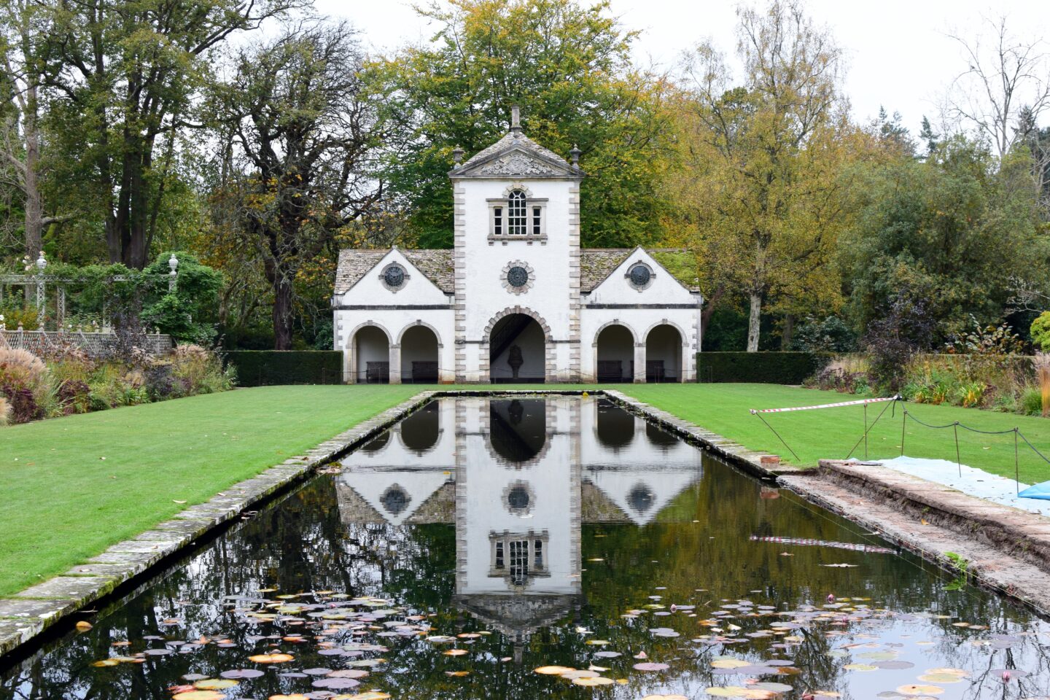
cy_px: 350
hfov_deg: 37.9
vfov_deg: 25.8
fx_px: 1531
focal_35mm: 52
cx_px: 525
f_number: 8
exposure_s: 1/80
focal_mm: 35
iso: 400
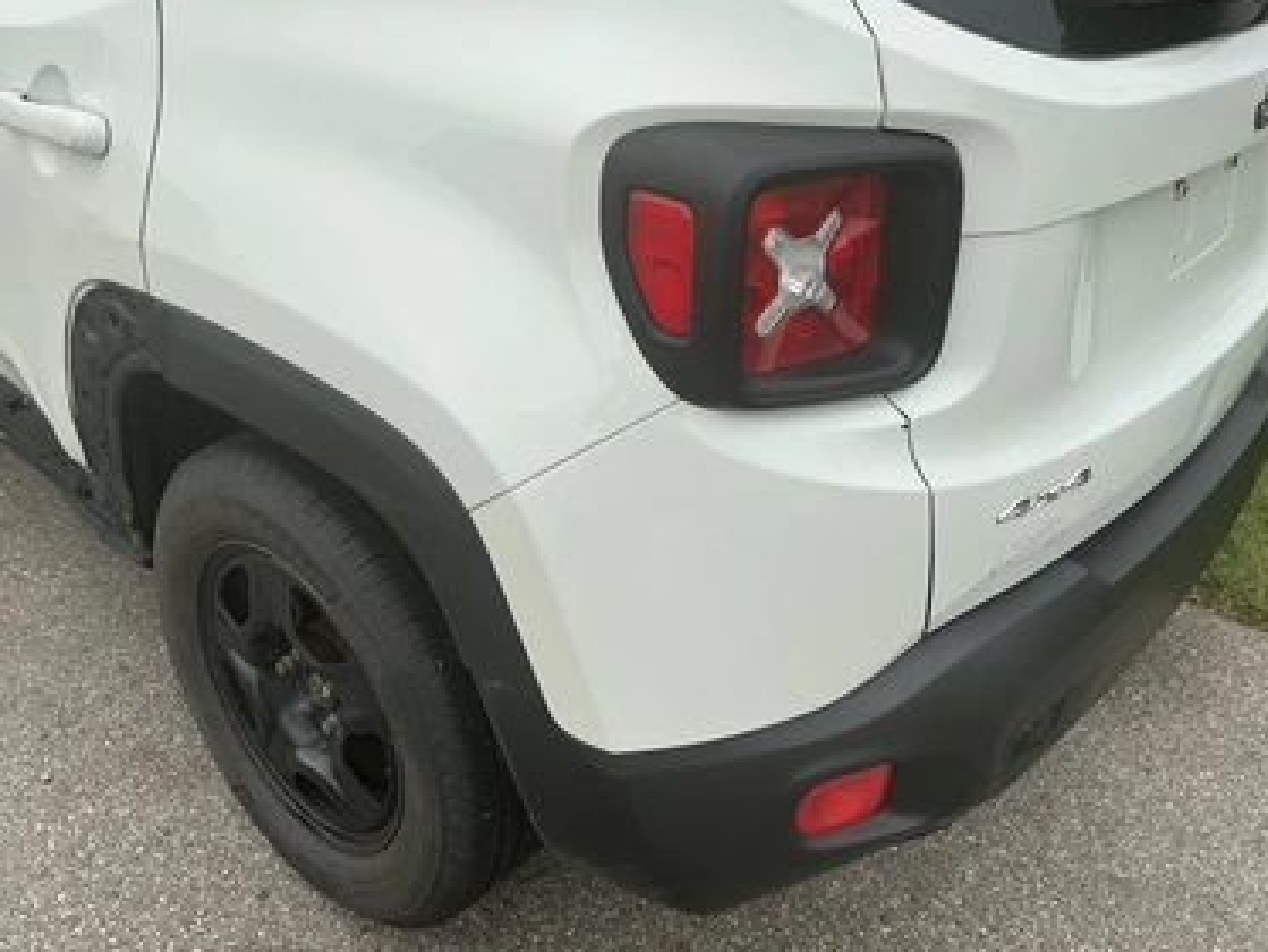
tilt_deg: -28.5
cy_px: 466
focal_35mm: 30
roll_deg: -3.6
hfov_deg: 59.9
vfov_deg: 46.8
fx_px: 1099
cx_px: 598
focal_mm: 3
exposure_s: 1/534
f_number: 1.8
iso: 25
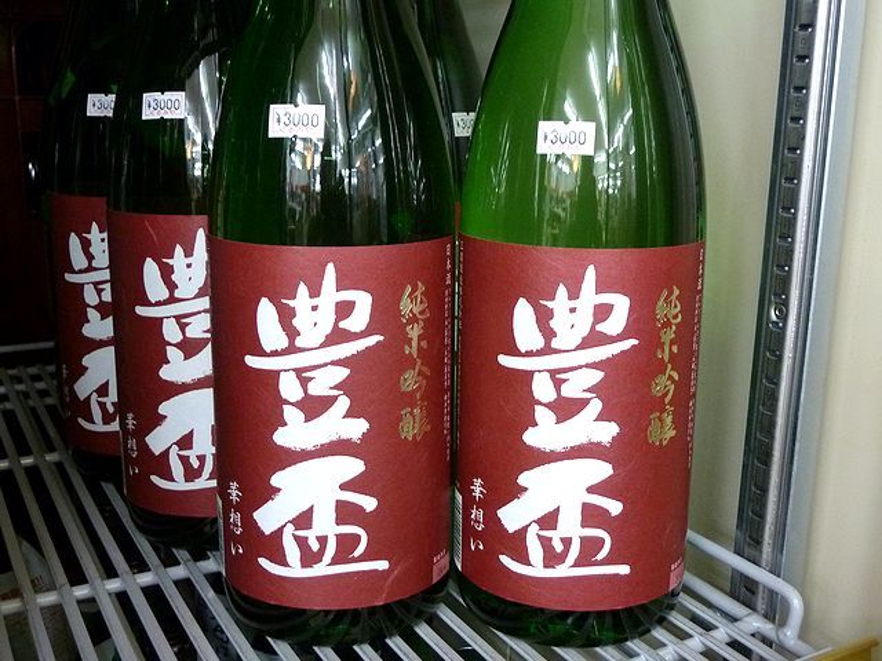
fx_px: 1019
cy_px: 330
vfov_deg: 36.0
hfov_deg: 46.8
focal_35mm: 40
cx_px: 441
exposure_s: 1/6
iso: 400
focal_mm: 6.5
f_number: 3.6
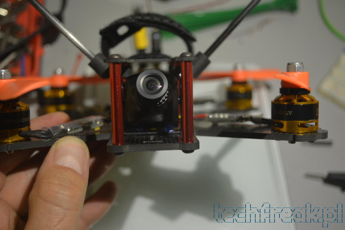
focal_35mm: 45
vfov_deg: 29.9
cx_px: 172
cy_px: 115
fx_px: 431
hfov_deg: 43.6
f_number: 4.2
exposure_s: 1/60
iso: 400
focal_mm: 30
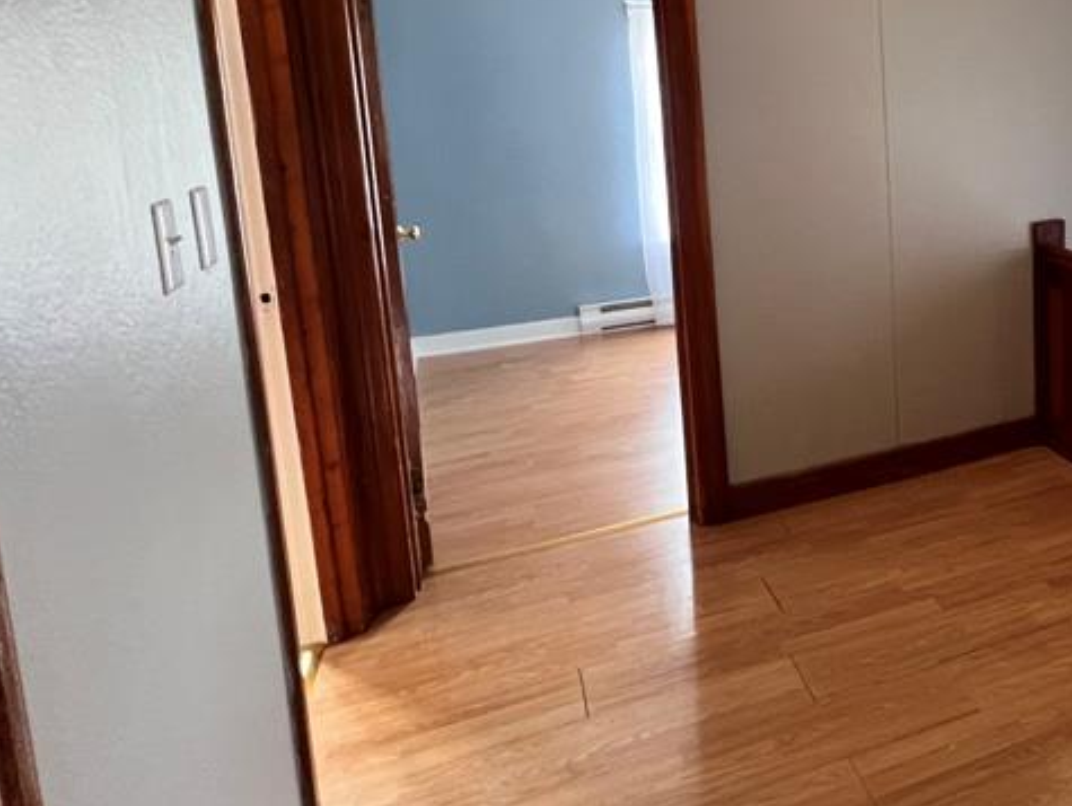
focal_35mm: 28
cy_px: 199
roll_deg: +1.6
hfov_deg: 54.7
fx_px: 868
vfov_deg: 47.9
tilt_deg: -7.0
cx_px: 975
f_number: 1.8
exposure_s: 1/60
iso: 400
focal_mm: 1.57
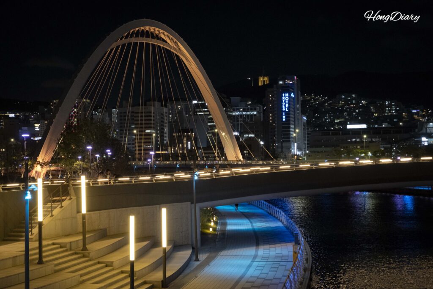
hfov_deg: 33.4
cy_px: 144
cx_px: 216
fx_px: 722
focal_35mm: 60
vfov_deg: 22.6
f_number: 5.6
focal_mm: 60
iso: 12800
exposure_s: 1/60
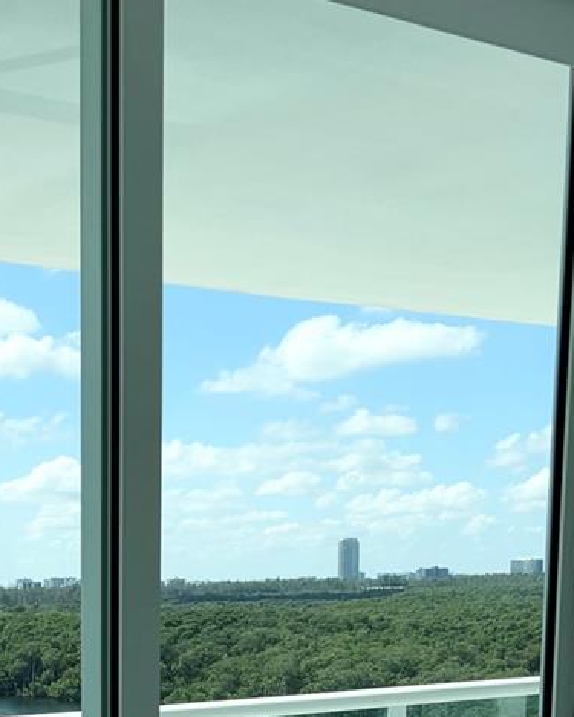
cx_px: -3
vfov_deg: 26.7
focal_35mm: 65
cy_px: 795
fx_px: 1381
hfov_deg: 22.6
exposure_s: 1/6993
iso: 64
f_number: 1.6
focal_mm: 5.96
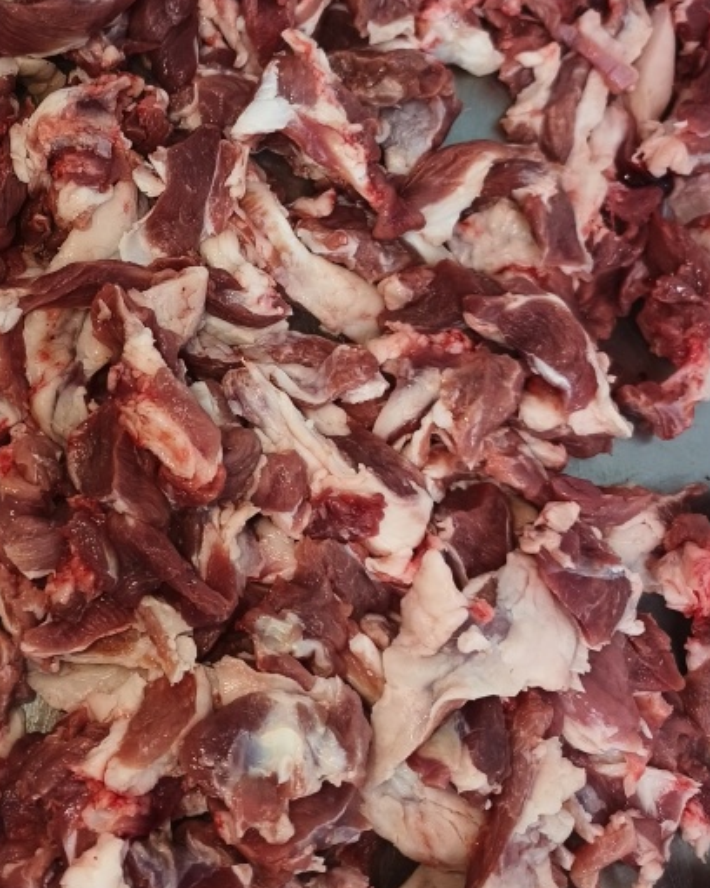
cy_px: 248
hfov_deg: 30.3
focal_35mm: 47
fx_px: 1235
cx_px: 40
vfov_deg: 38.7
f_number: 1.75
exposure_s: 1/100
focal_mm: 5.5
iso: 925
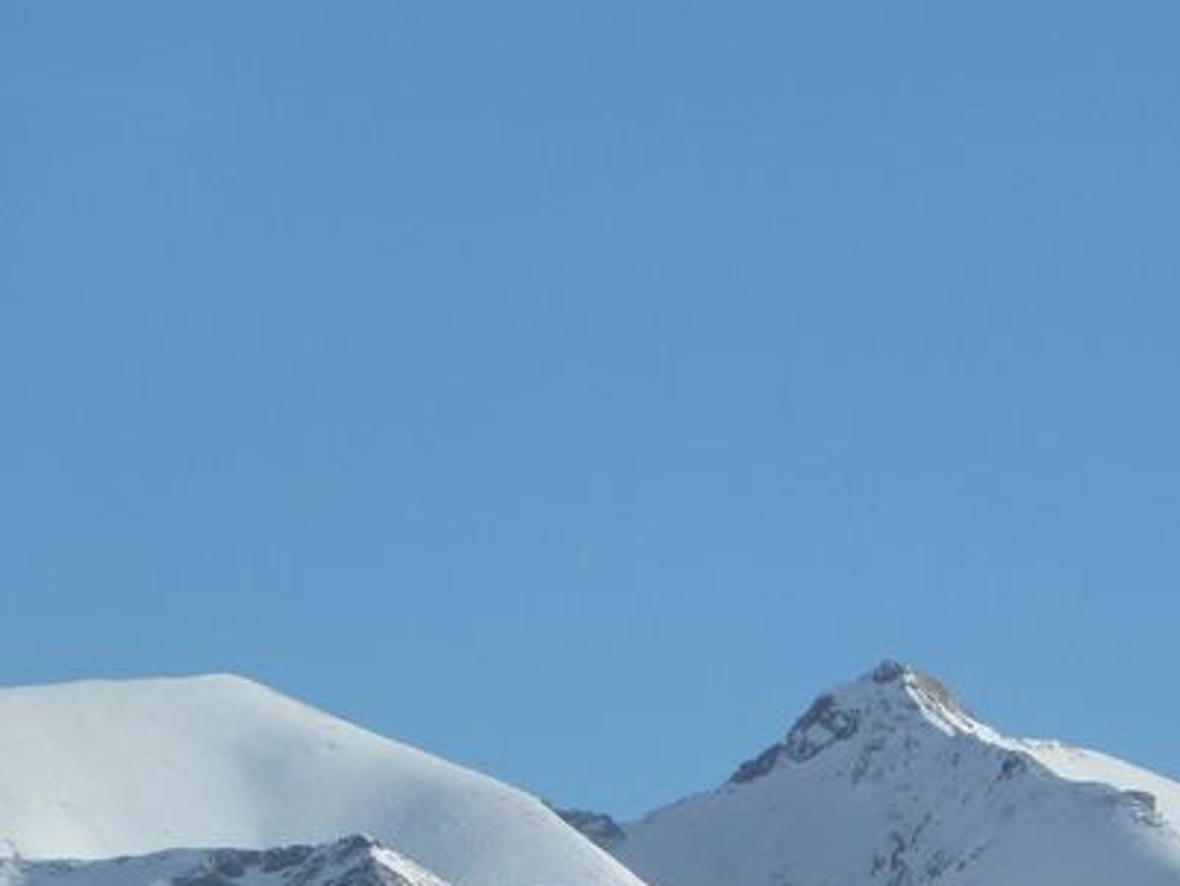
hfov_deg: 4.7
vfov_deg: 3.5
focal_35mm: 419
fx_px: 14287
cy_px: 815
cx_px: 1130
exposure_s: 1/800
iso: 125
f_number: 5.6
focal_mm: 34.4
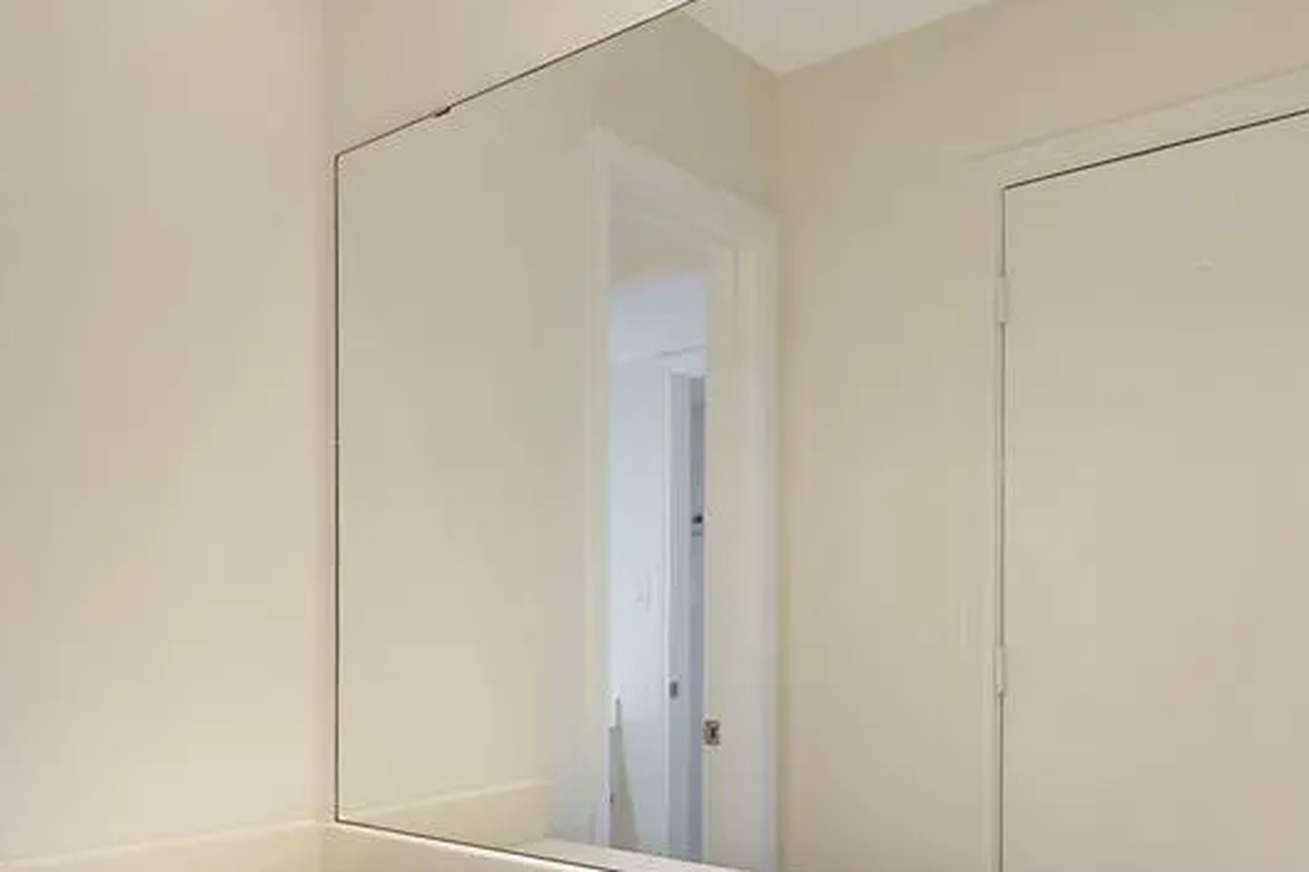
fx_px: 1054
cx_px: 227
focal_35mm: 29
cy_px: 637
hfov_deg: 57.9
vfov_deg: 43.7
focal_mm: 10
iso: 100
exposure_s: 1/25
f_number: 8
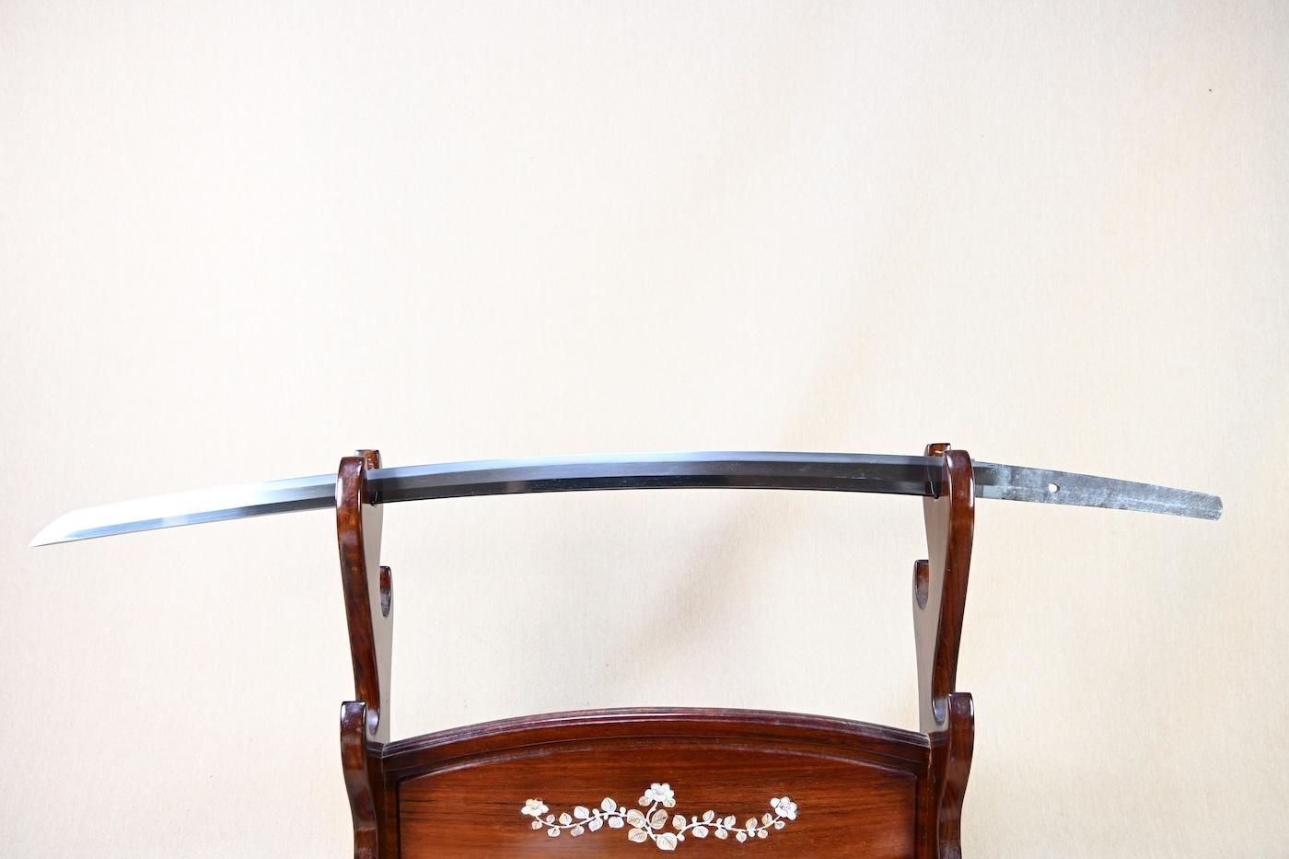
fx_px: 1101
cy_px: 430
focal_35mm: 31
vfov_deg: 42.6
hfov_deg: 60.7
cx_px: 644
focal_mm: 20.5
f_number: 3.5
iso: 100
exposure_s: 1/3
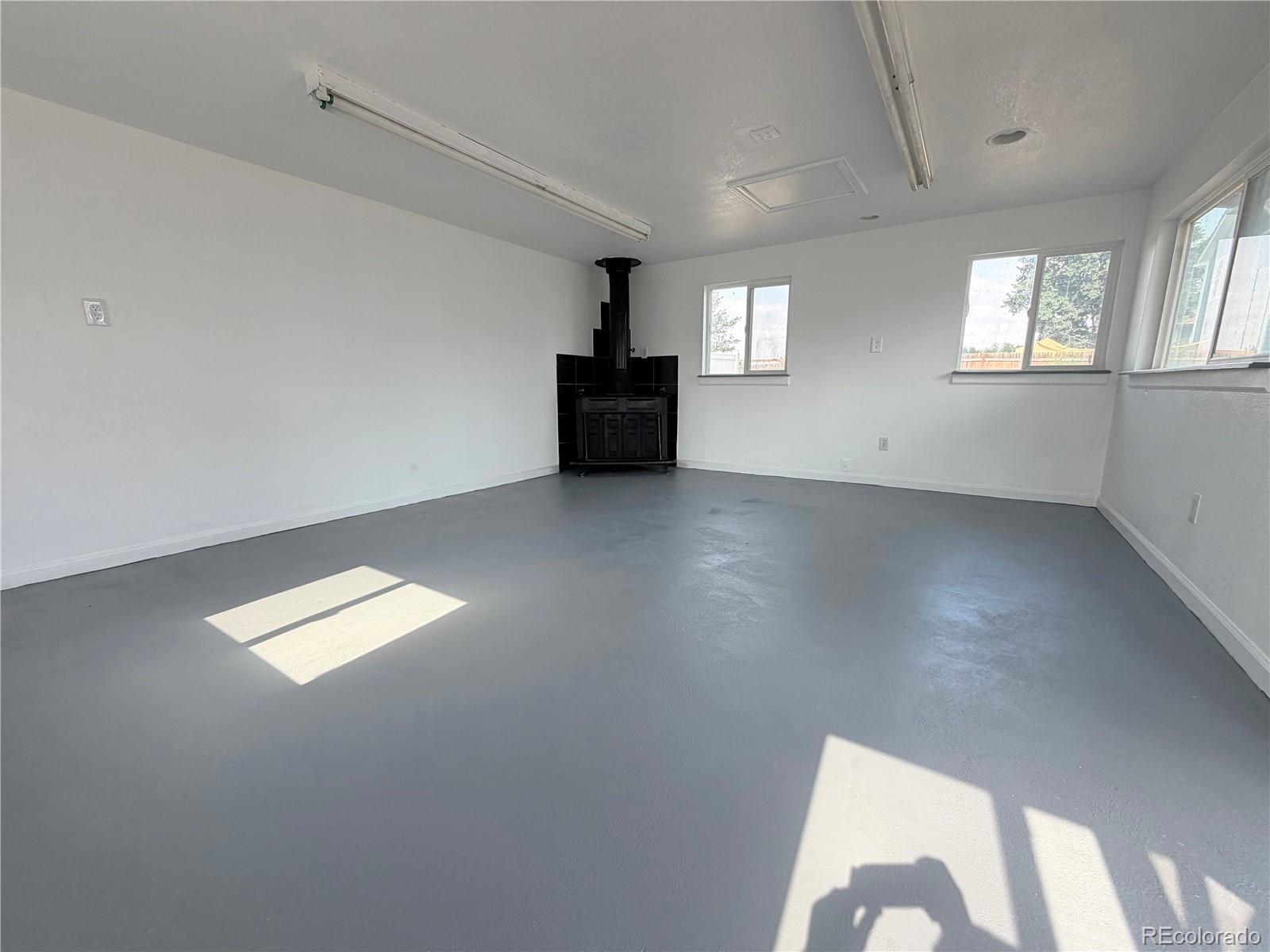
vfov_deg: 85.7
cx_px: 635
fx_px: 514
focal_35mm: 14
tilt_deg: -11.3
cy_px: 476
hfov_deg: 102.1
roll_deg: -1.4
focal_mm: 2.22
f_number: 2.2
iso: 50
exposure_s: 1/128
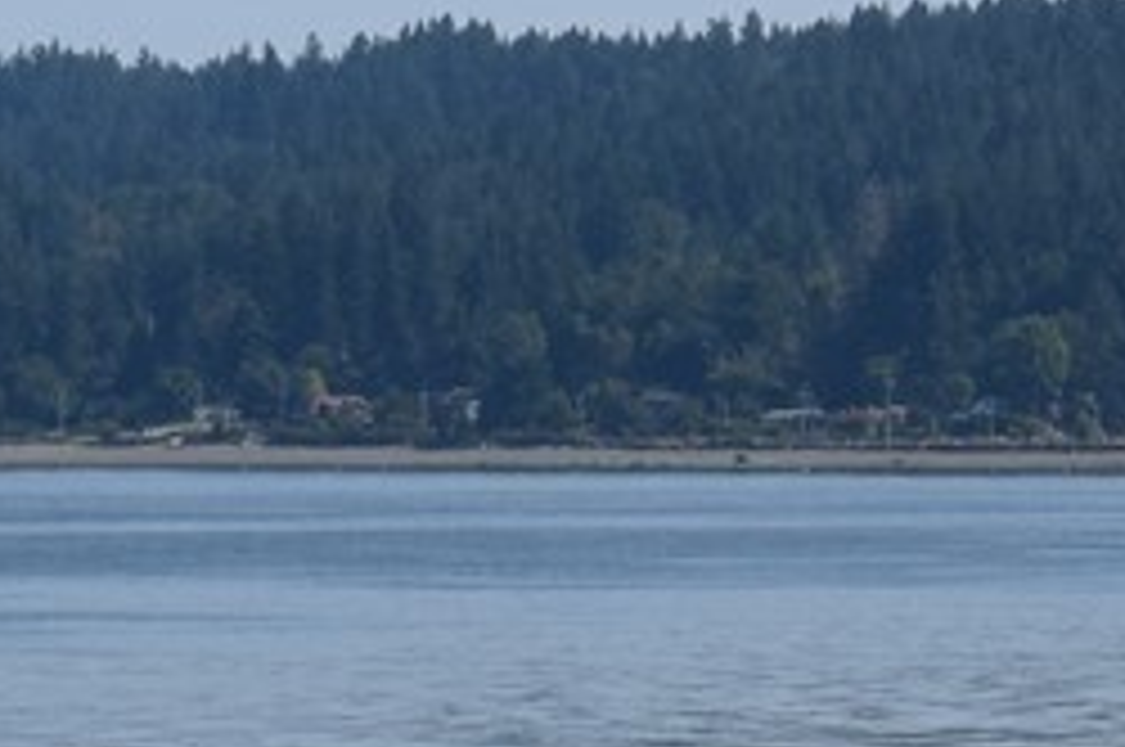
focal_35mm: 510
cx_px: 2144
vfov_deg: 2.7
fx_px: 15917
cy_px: -317
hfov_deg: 4.0
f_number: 11
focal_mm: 50
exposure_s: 1/500
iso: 200
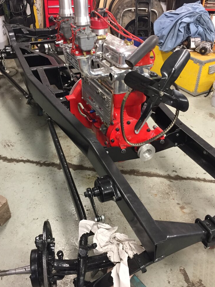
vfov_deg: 54.0
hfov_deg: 41.7
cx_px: 90
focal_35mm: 34
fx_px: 282
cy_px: 147
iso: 200
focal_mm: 4.15
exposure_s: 1/33
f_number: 2.2
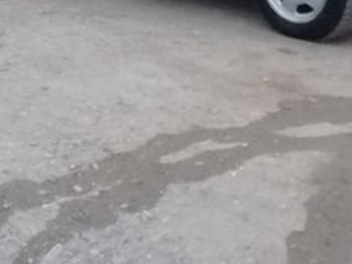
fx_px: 926
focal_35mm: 91
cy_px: -52
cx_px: 86
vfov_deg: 15.6
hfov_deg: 21.3
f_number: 2.2
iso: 320
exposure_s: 1/17
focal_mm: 3.3
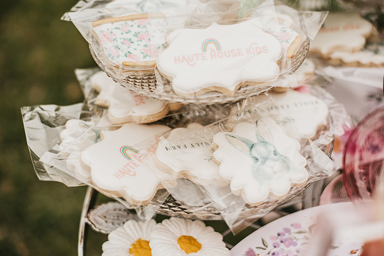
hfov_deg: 39.6
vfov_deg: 27.0
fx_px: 533
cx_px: 192
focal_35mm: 50
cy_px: 128
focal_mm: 50
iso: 100
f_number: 2.2
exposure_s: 1/1000
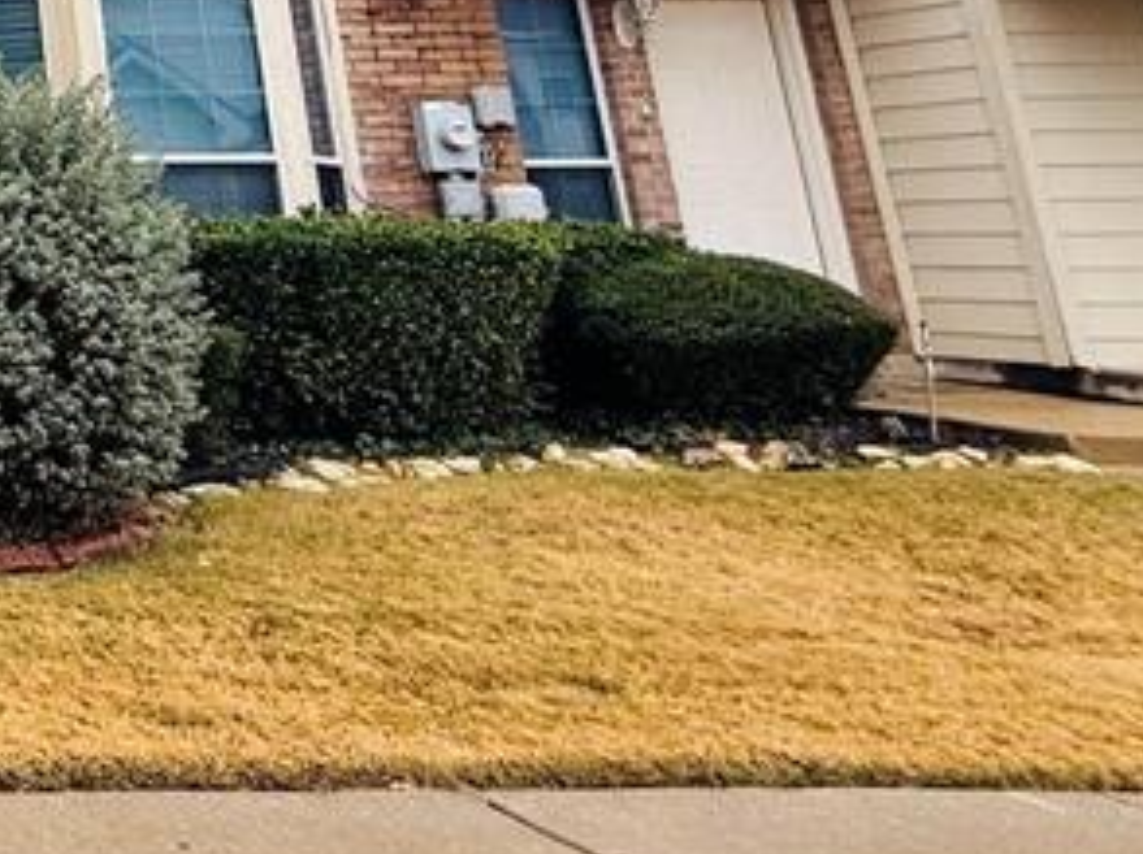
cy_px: -152
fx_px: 1616
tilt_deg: +13.7
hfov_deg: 26.1
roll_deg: +0.7
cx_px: -648
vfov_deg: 26.5
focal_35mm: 49
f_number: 2.2
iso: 50
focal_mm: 2.22
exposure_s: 1/155
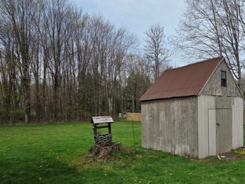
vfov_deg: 54.0
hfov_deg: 66.1
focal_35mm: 25
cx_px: 176
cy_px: 119
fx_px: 177
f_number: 2.2
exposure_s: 1/2151
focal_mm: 2.2
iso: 50
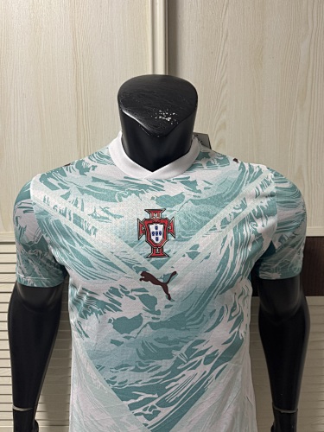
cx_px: 162
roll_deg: -0.2
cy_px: 216
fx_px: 300
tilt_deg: -7.0
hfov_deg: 56.8
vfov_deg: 71.6
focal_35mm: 24
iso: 200
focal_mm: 6.76
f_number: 1.78
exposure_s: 1/82
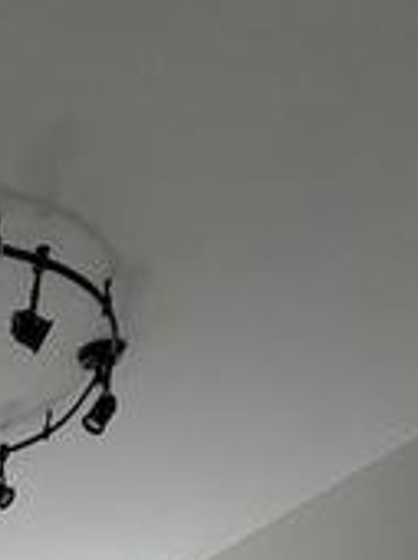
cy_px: 1016
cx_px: -300
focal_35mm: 55
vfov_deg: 21.7
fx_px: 888
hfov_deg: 20.3
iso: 80
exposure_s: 1/121
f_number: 2.2
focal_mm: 2.22
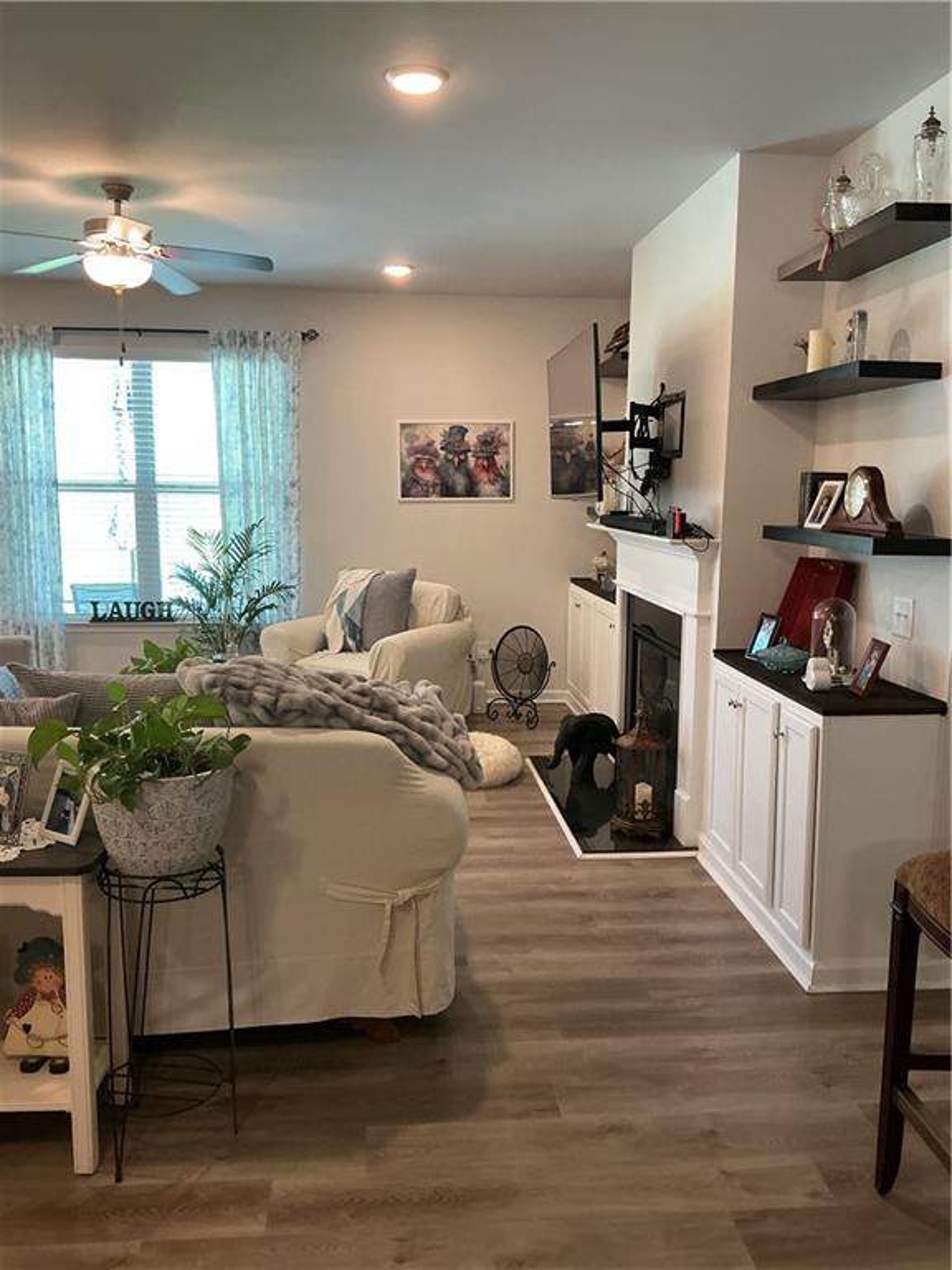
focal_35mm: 29
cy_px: 635
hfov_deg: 48.2
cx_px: 476
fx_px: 1063
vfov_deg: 61.7
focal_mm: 3
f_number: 1.8
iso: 100
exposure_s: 1/50
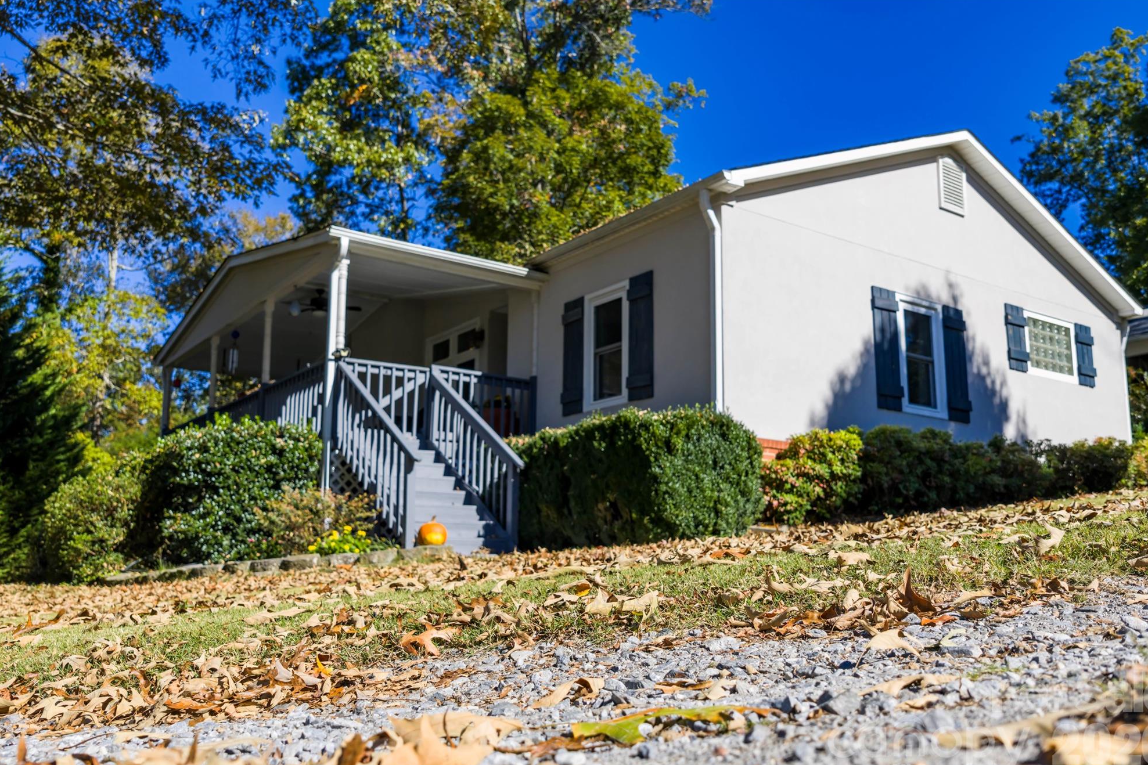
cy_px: 390
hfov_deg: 63.7
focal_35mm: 29
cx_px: 582
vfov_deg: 45.0
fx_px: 925
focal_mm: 14.45
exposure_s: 1/100
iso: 200
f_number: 2.8
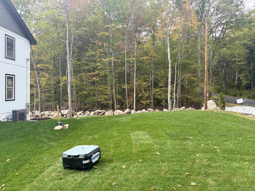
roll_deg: -1.0
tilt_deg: -0.9
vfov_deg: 56.8
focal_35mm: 24
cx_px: 128
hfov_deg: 71.6
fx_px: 177
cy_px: 96
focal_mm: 6.76
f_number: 1.78
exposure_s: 1/831
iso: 80
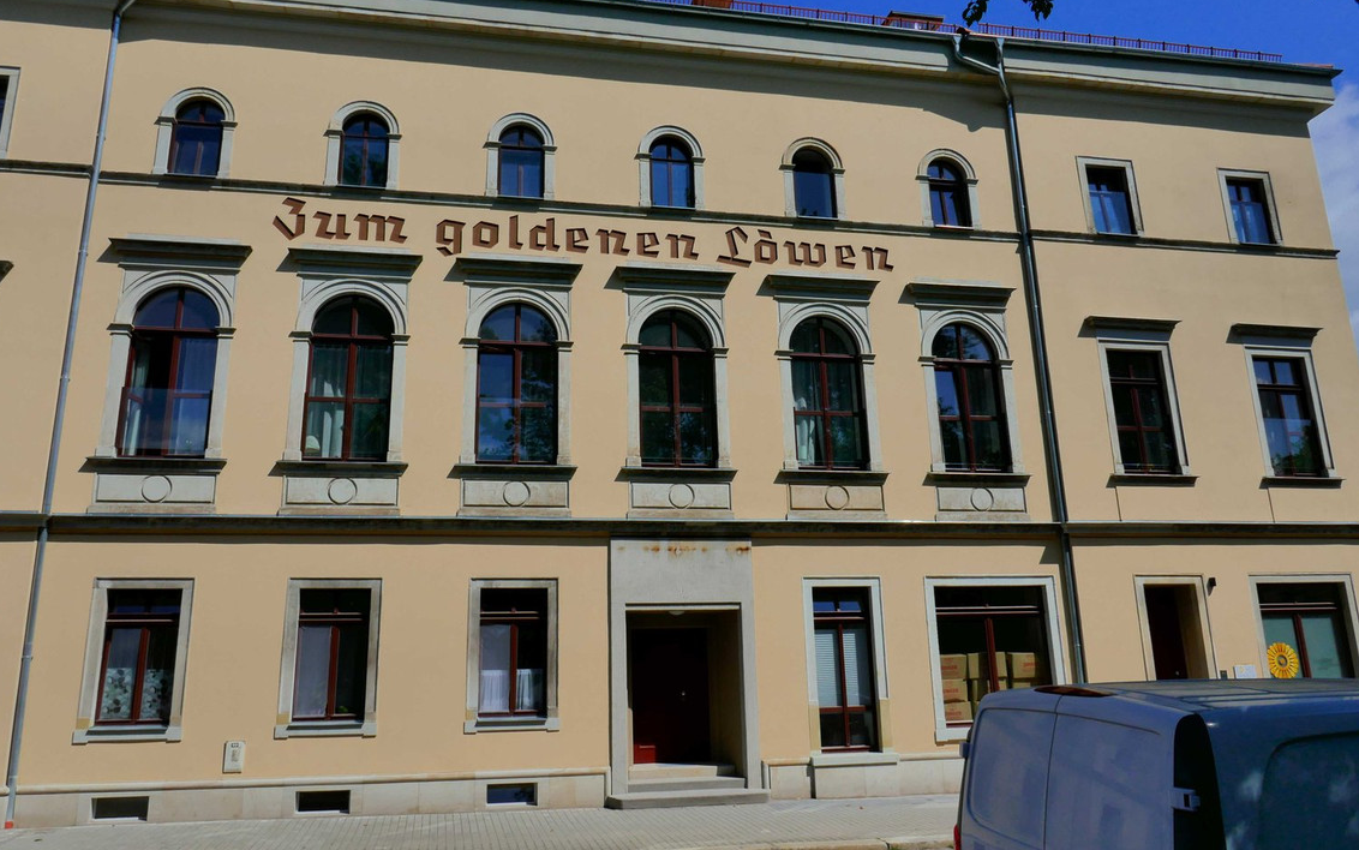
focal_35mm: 27
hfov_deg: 68.4
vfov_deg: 46.0
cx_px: 665
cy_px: 379
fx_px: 1000
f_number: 8
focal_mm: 9.1
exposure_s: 1/1300
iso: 500
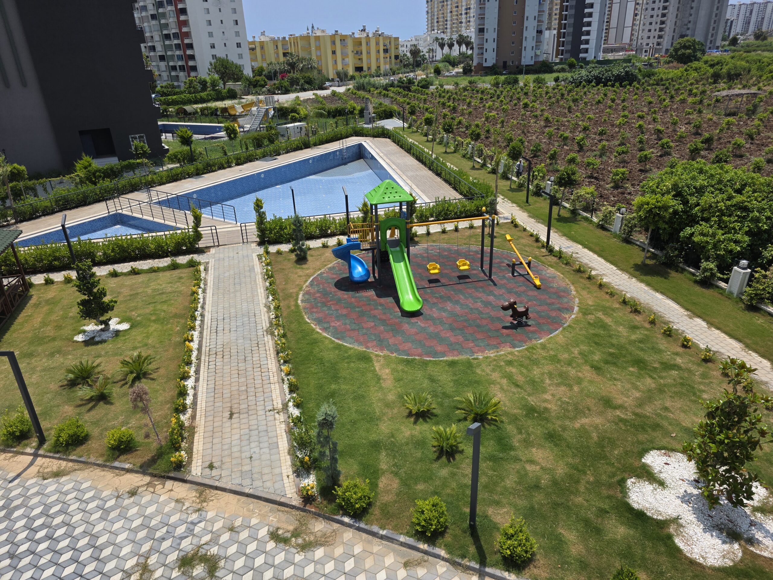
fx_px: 514
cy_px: 290
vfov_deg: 58.9
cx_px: 386
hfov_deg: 73.9
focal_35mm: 23
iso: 80
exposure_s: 1/7944
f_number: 1.7
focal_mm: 6.3
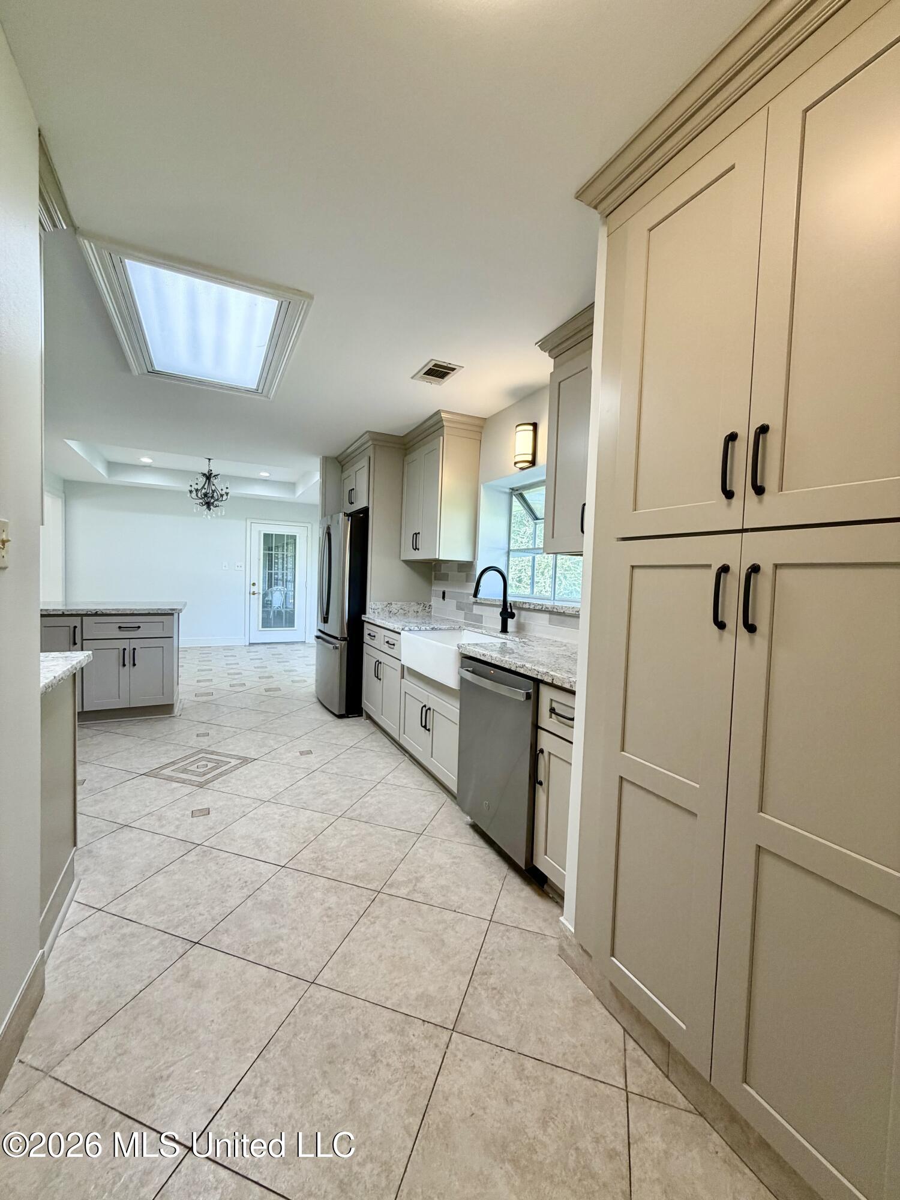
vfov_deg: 102.1
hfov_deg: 85.7
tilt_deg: -2.1
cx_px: 450
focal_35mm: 14
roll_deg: -1.4
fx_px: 485
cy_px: 600
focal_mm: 2.22
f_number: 2.2
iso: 160
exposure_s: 1/120
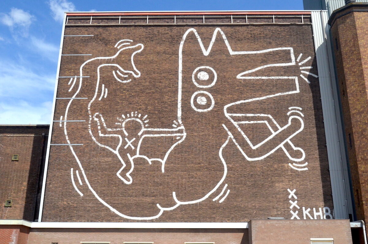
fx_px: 398
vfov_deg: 34.1
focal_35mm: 39
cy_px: 122
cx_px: 184
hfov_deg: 49.6
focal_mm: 26
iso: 1000
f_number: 16
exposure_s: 1/1000
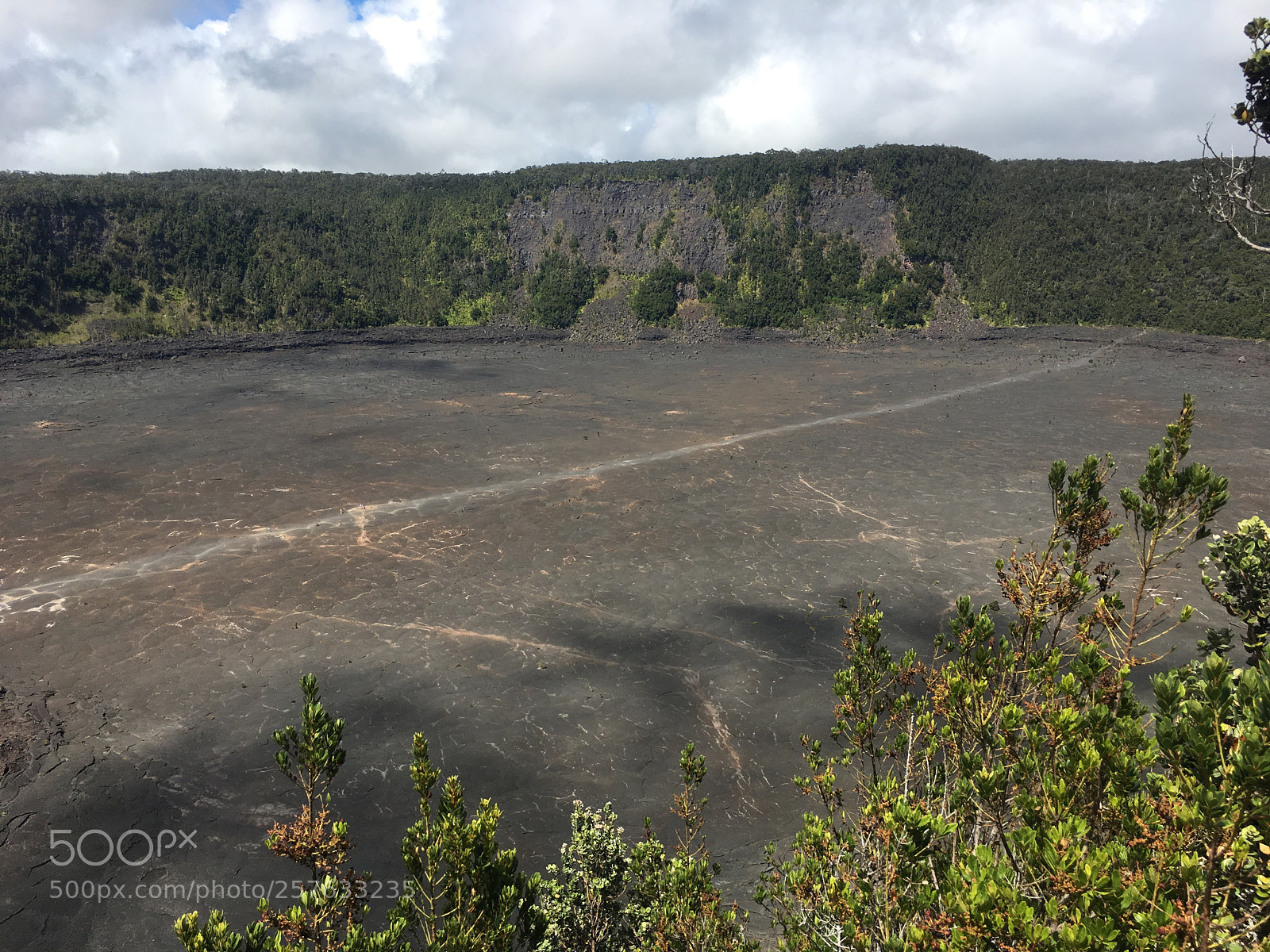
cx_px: 635
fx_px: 1064
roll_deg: -1.6
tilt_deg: -11.2
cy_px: 476
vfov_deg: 48.2
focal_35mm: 29
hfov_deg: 61.7
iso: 25
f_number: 2.2
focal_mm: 4.15
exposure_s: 1/1221
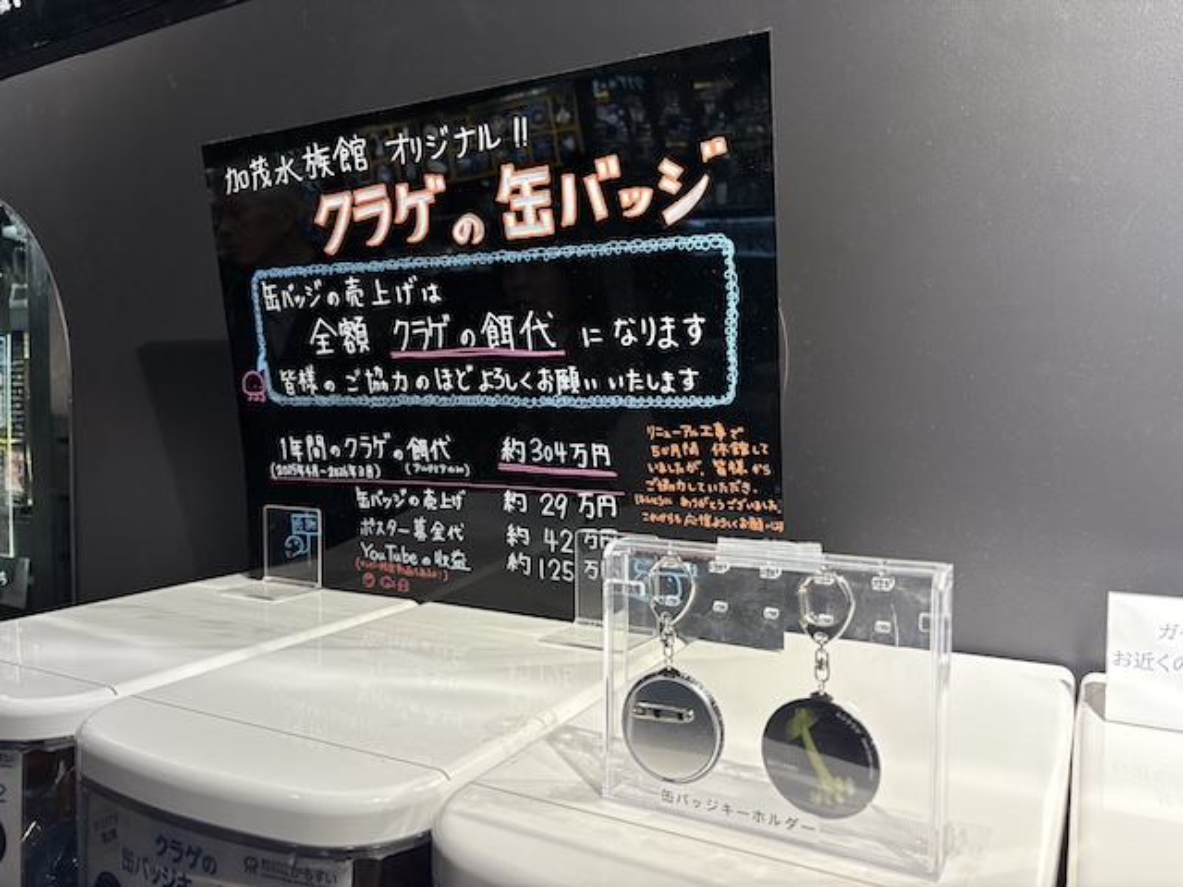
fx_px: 889
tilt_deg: -2.3
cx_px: 592
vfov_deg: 53.1
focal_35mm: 26
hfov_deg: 67.3
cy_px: 444
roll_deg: +0.5
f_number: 1.6
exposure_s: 1/50
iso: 250
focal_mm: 5.96
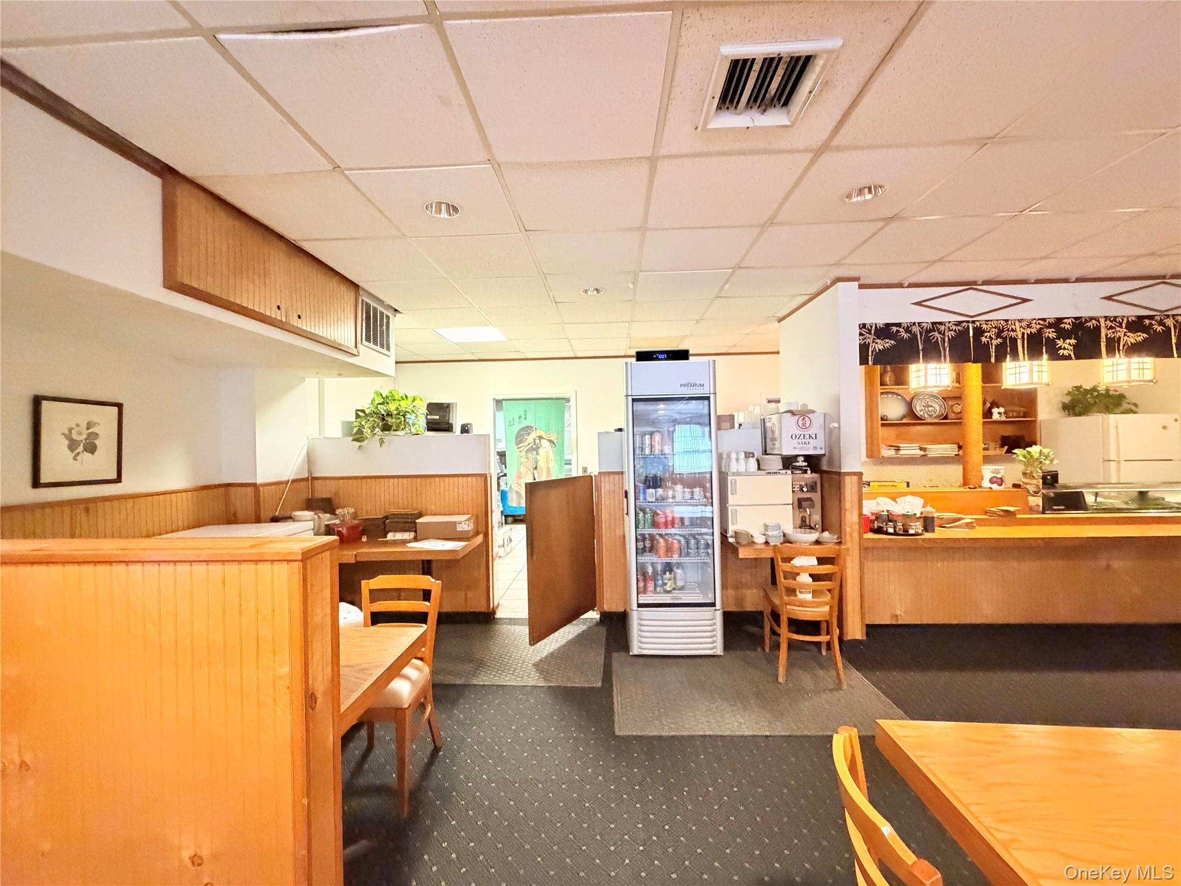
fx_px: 478
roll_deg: +1.8
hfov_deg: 102.1
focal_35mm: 14
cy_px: 443
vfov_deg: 85.7
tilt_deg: -0.2
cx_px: 590
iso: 1250
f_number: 2.2
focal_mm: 2.22
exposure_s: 1/60
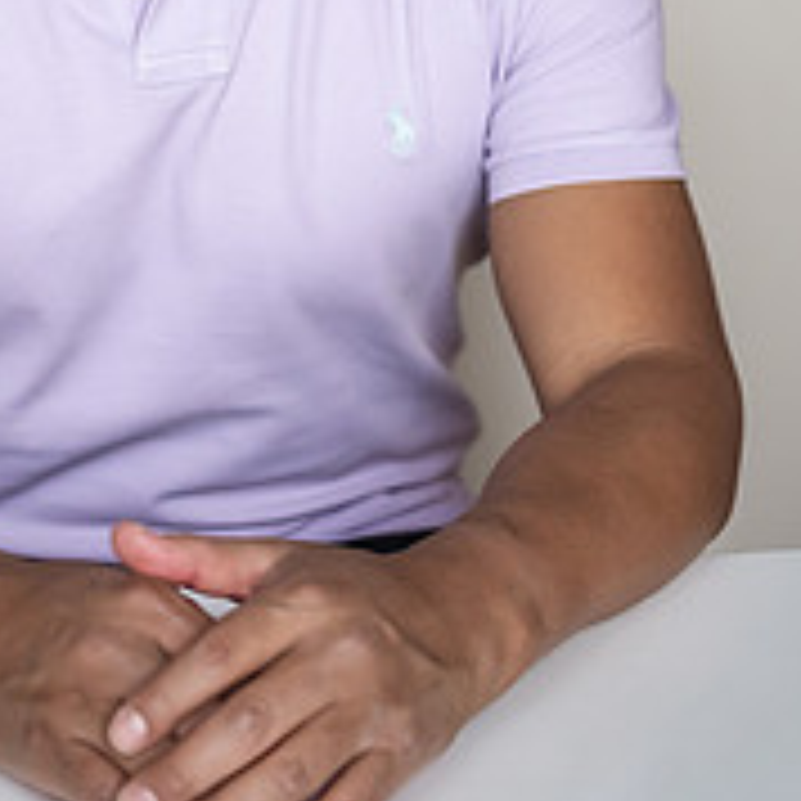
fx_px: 2958
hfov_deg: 15.4
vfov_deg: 15.2
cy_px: 42
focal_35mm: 113
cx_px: 336
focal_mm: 35
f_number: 2
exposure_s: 1/2000
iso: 1250
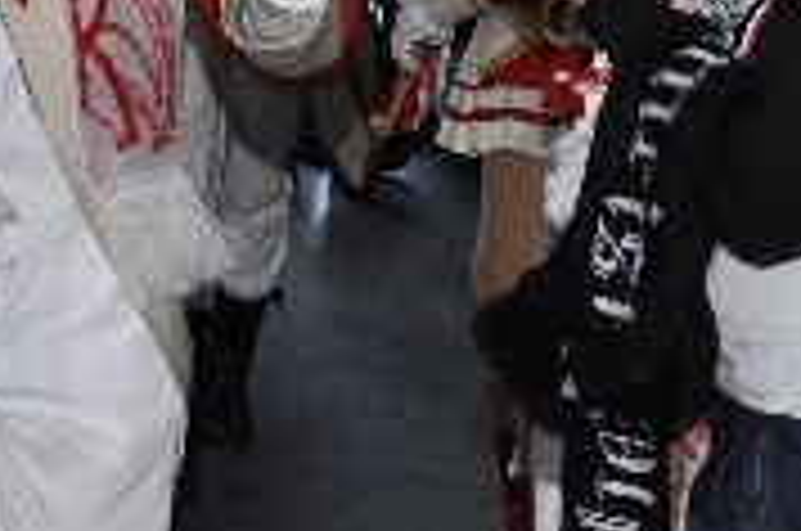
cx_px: -819
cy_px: -43
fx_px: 3137
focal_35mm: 141
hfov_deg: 12.7
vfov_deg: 9.6
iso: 400
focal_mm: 21
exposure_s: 1/60
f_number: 5
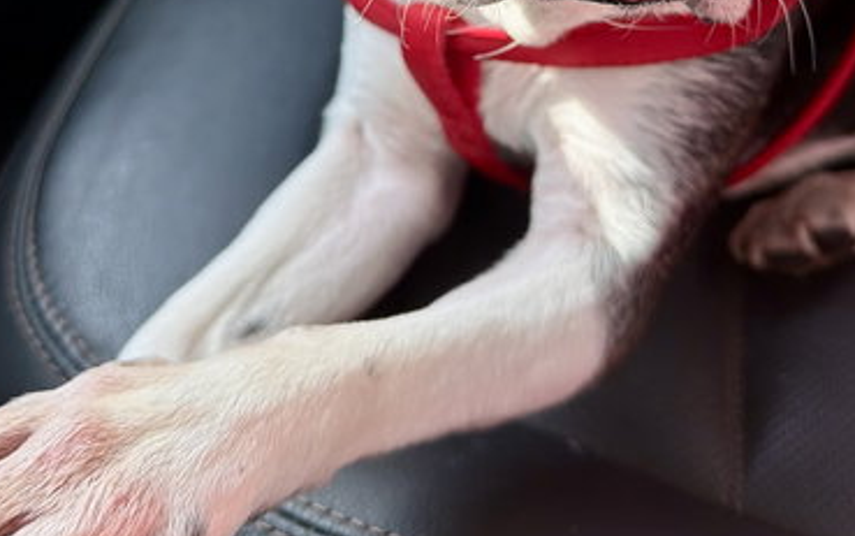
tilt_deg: -35.3
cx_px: 438
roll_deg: -1.7
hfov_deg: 43.5
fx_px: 1072
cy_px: -94
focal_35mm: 46
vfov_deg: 25.4
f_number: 1.78
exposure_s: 1/757
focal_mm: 6.76
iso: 80
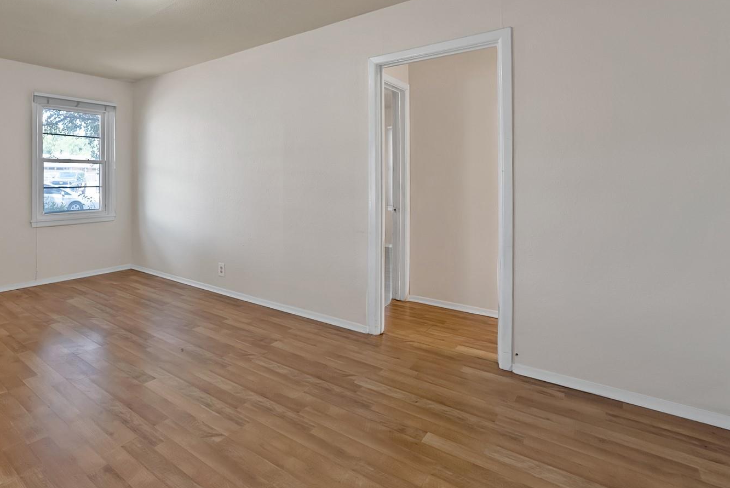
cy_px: 174
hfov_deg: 85.0
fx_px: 365
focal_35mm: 18
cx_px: 213
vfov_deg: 66.1
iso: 640
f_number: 9
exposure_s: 1.3
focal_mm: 12
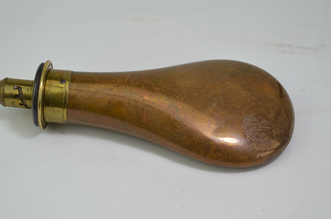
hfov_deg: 24.5
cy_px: 106
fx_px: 762
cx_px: 157
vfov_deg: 16.4
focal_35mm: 83
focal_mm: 50
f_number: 5.6
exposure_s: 1/125
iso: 200
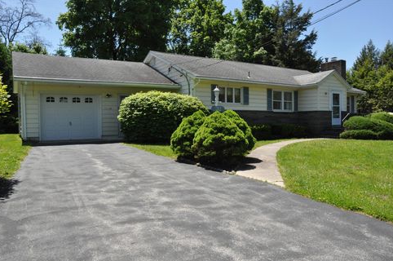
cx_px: 198
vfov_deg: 46.3
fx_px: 305
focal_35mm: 28
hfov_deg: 65.5
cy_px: 135
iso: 1250
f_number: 14
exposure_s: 1/800
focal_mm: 18
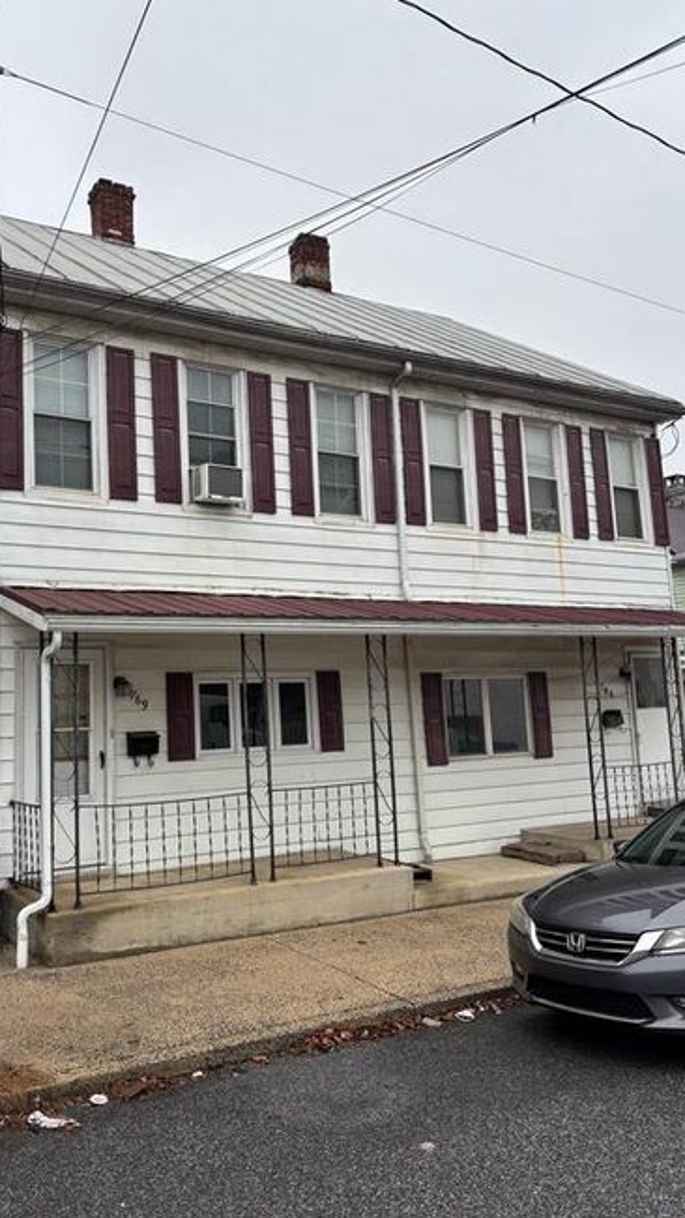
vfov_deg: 66.1
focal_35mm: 29
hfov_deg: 39.7
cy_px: 596
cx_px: 232
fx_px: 937
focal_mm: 5.96
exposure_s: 1/752
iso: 50
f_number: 1.6
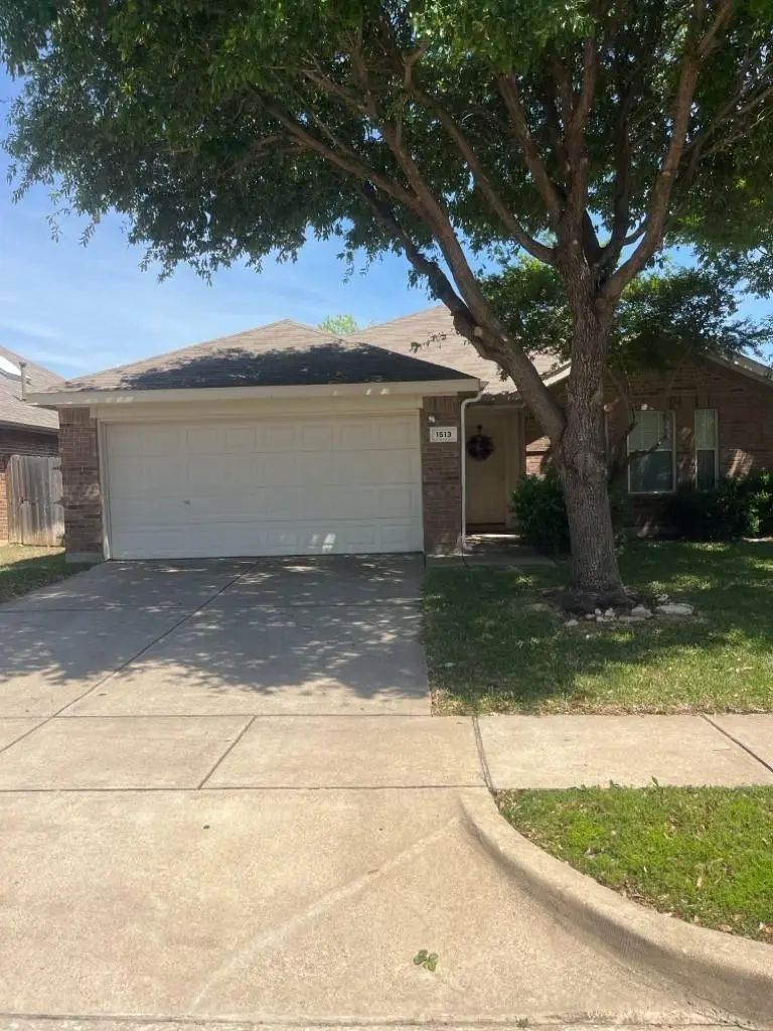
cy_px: 516
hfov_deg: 53.1
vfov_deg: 67.3
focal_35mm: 26
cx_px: 386
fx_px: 774
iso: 50
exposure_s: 1/3049
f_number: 1.6
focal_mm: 5.1
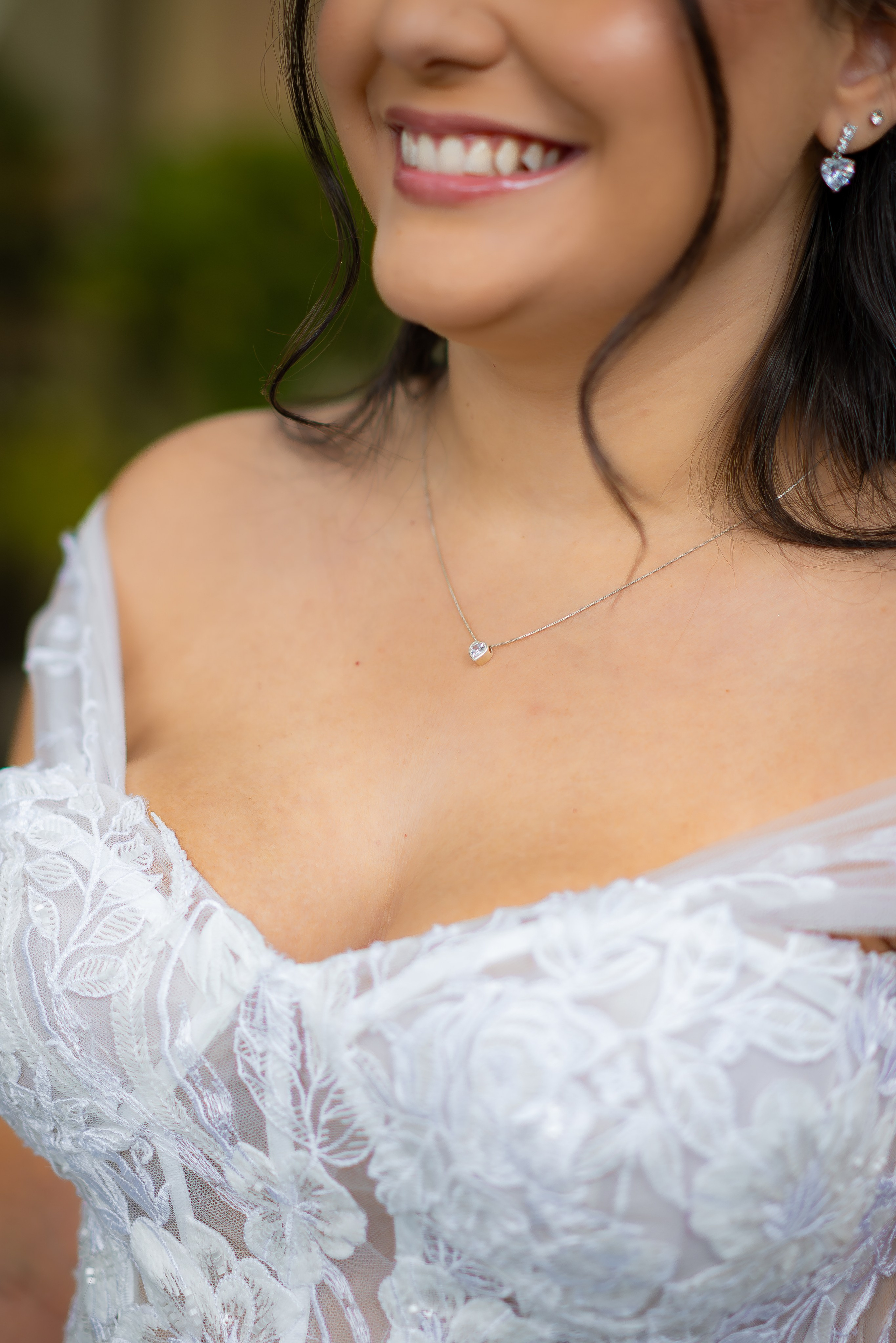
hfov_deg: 16.3
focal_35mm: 84
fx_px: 3136
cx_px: 448
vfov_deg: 24.2
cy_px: 672
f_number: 1.4
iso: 400
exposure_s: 1/800
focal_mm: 56
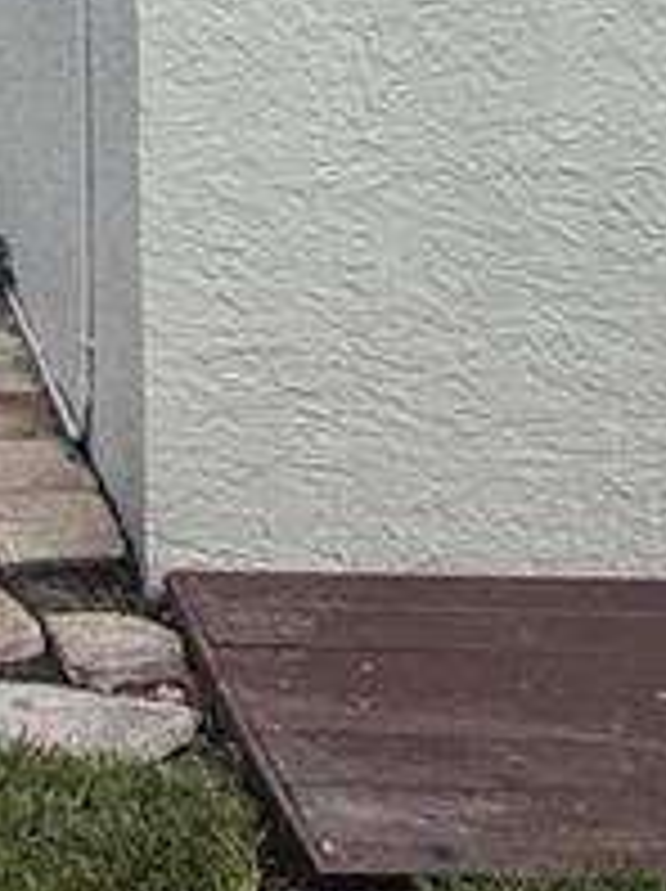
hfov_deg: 15.8
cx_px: -364
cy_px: -320
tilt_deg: +2.2
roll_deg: +0.1
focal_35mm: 85
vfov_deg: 20.7
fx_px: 2185
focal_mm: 2.22
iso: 50
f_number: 2.2
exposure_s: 1/928
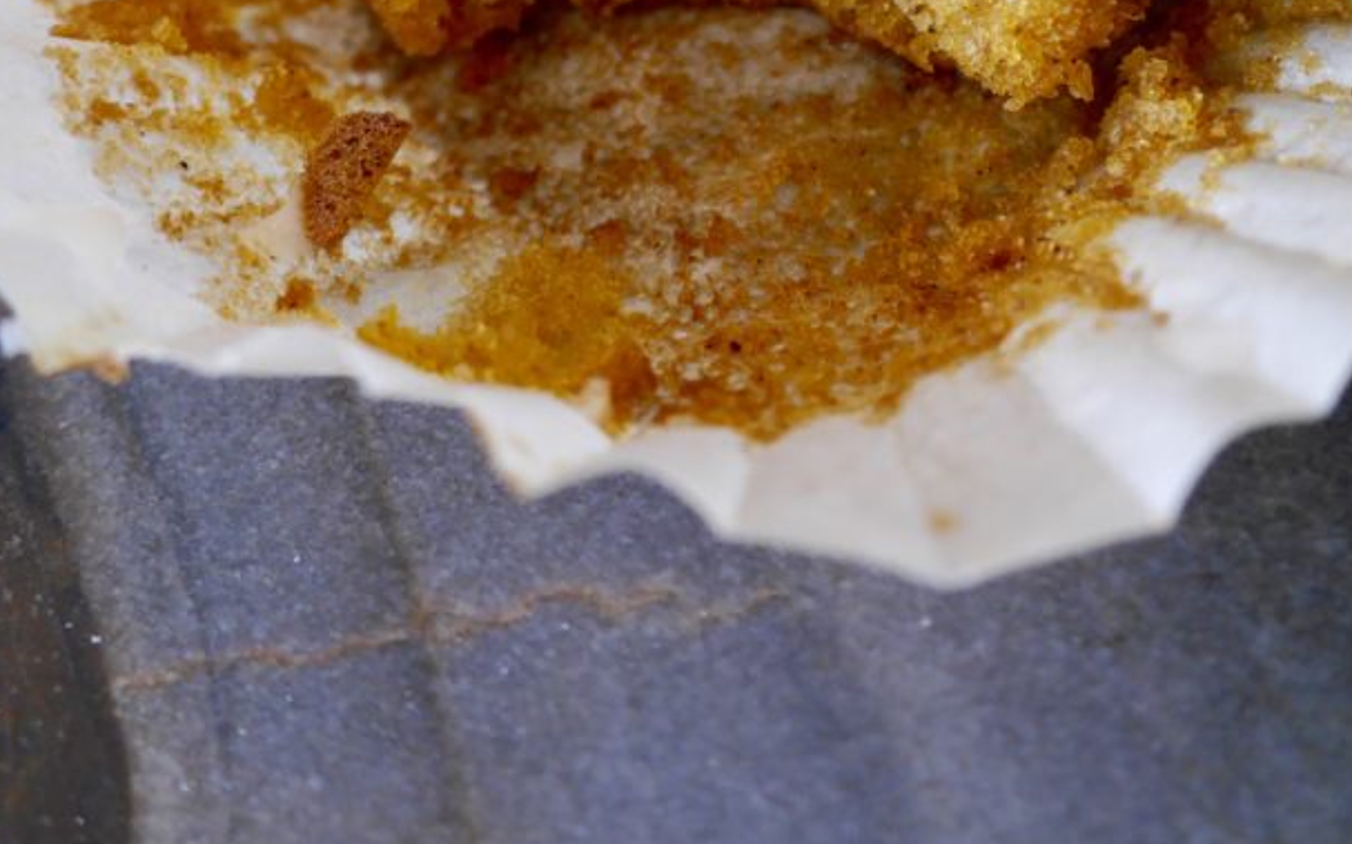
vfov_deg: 18.4
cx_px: 758
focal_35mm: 68
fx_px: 2505
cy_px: -100
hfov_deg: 30.2
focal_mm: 19
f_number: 4.1
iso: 320
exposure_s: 1/60
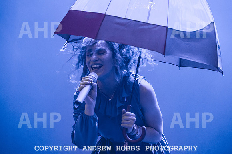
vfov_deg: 6.4
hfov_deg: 9.5
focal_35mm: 216
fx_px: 1389
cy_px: 71
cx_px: 125
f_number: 4.5
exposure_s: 1/125
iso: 6400
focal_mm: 200
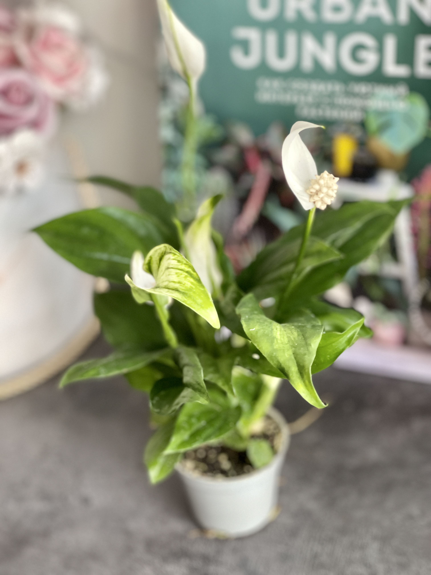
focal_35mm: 64
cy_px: 288
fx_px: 1062
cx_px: 216
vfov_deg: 30.3
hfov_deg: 22.9
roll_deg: +8.8
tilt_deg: -32.6
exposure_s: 1/40
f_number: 2.2
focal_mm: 7.5
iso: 250
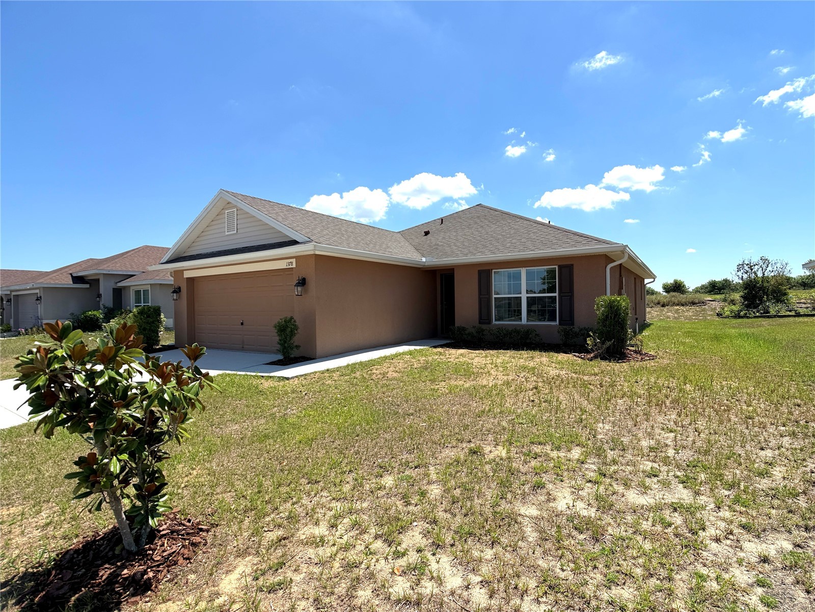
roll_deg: +0.7
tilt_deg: +0.2
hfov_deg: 71.6
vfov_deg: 56.8
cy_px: 306
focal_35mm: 24
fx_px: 565
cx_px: 408
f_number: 1.78
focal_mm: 6.76
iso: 80
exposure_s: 1/5319
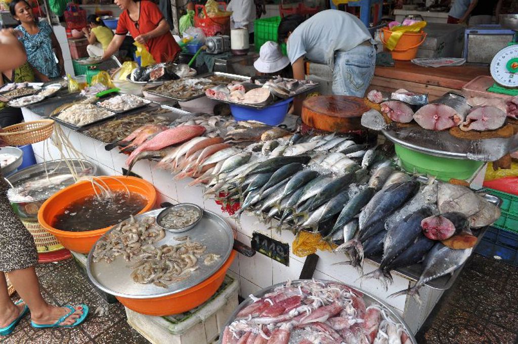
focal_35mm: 27
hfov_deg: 67.4
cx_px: 259
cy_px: 172
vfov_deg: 47.8
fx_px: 388
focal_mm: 18
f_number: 5.6
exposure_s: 1/125
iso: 200
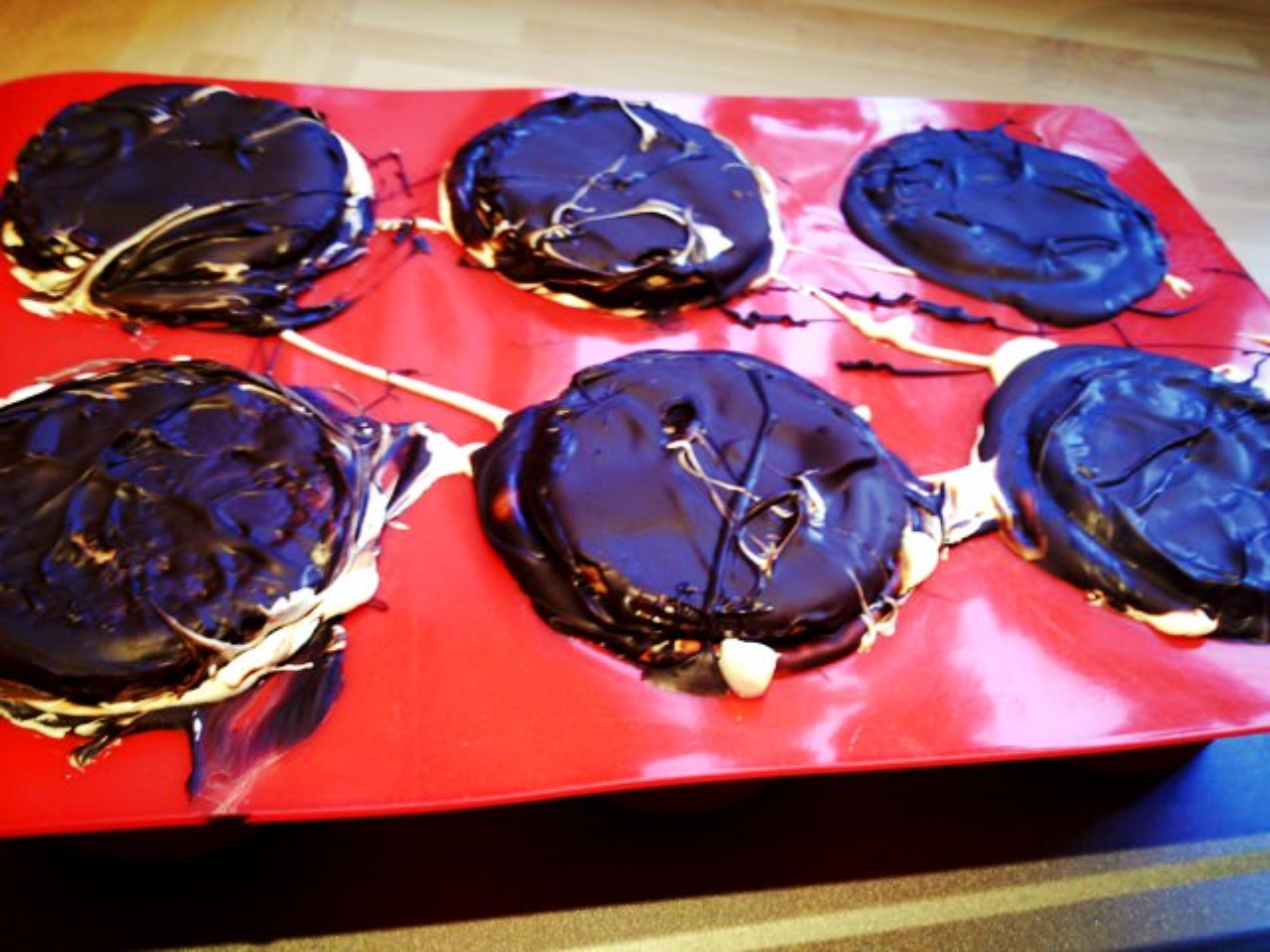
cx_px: 635
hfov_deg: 52.6
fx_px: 1284
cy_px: 476
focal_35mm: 35
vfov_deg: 40.7
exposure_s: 1/20
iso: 80
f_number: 2.4
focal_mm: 4.28
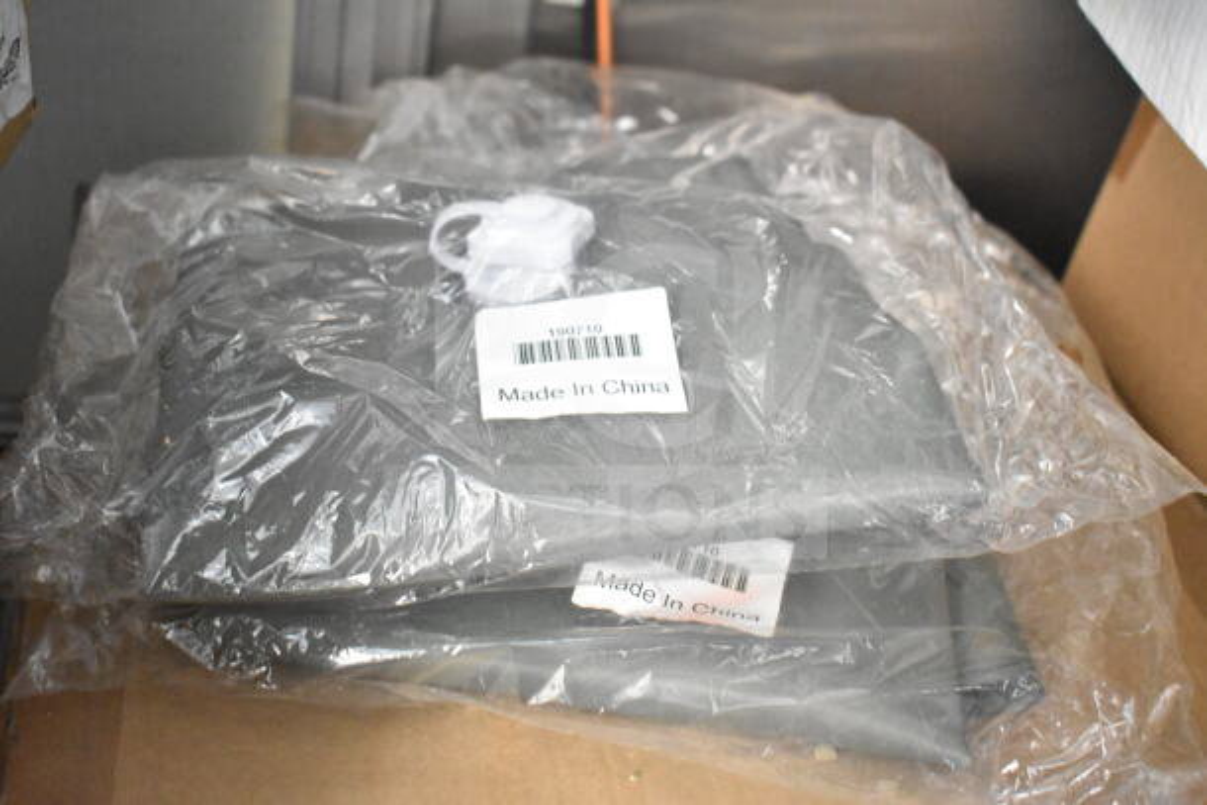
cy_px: 402
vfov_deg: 31.9
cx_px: 604
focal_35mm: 42
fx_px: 1408
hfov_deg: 46.4
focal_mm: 28
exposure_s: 1/50
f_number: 4.2
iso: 8000
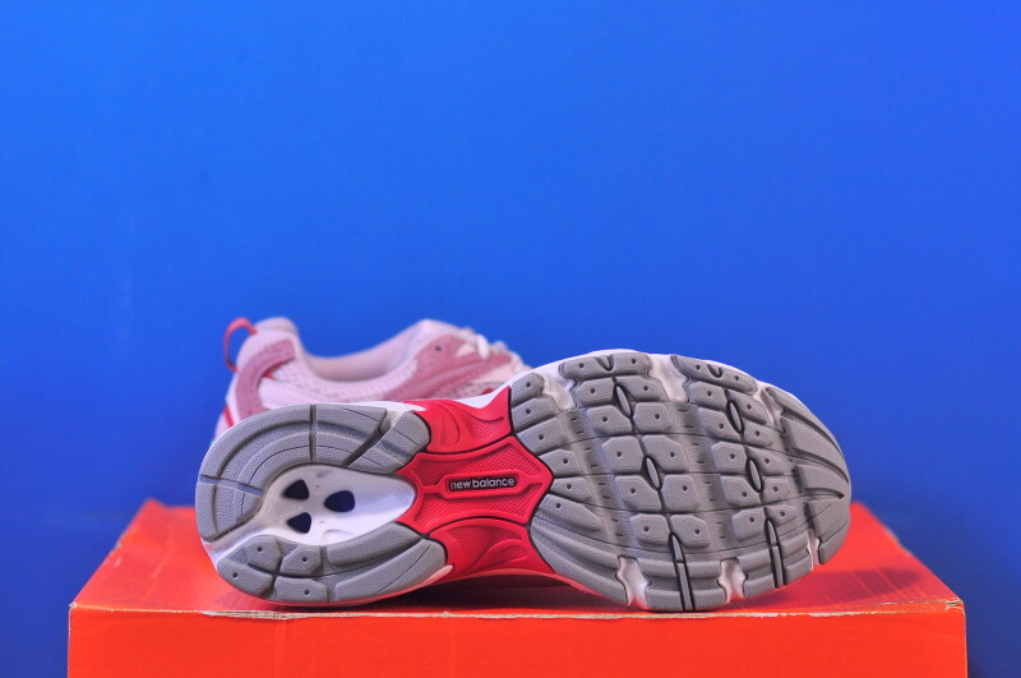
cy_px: 339
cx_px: 510
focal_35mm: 75
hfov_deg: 27.0
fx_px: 2124
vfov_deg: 18.1
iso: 250
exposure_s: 1/320
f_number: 2.5
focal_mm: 50
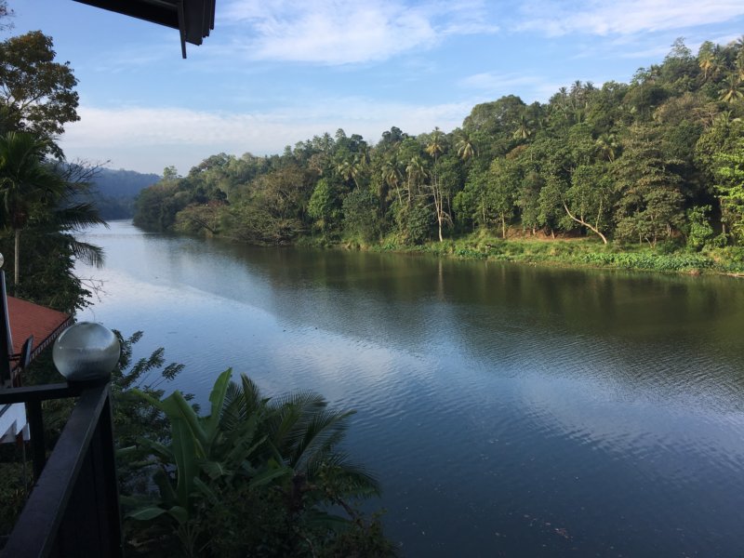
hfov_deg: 61.7
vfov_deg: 48.2
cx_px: 372
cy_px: 279
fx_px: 623
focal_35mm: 29
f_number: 2.2
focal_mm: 4.15
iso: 25
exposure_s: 1/506
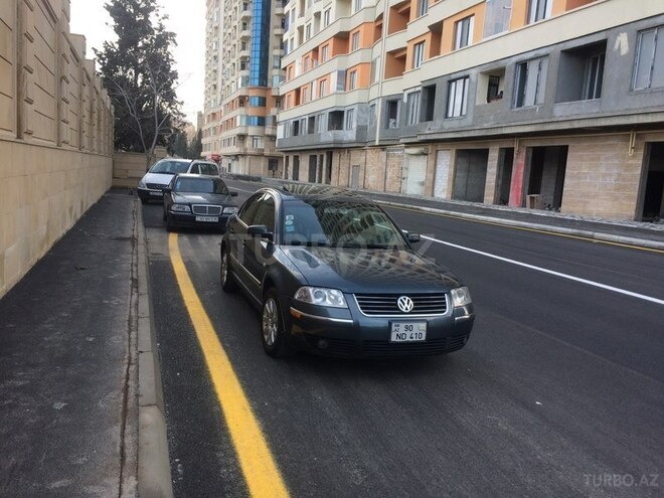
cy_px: 249
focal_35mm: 29
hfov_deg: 61.7
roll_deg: -3.2
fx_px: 556
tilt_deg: -7.7
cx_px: 332
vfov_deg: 48.2
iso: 32
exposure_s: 1/261
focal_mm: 4.15
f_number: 2.2
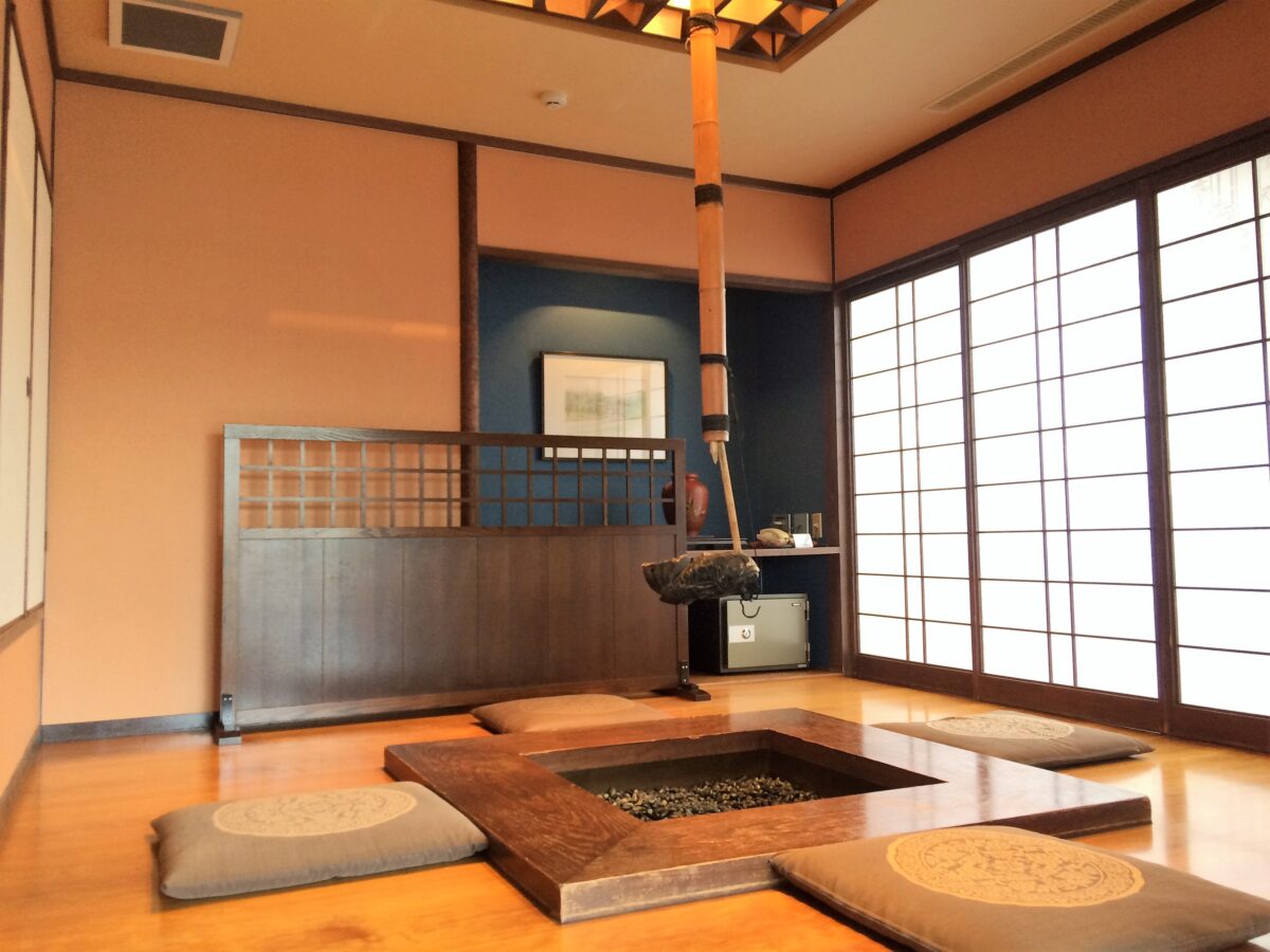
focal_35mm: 29
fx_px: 1064
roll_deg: +1.1
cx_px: 635
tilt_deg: +4.2
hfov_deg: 61.7
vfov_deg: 48.2
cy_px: 476
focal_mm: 4.15
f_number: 2.2
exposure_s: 1/30
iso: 125
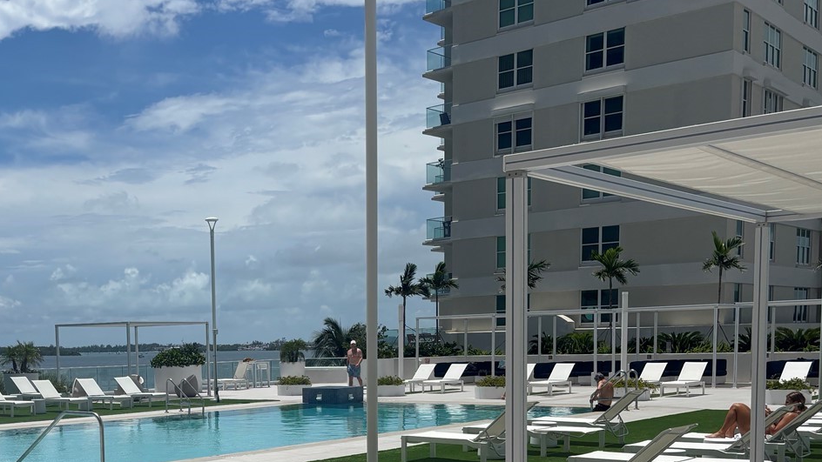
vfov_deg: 23.9
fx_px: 1046
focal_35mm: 48
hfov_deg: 41.7
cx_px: 208
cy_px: 452
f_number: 1.6
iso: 50
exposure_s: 1/9901
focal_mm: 5.96
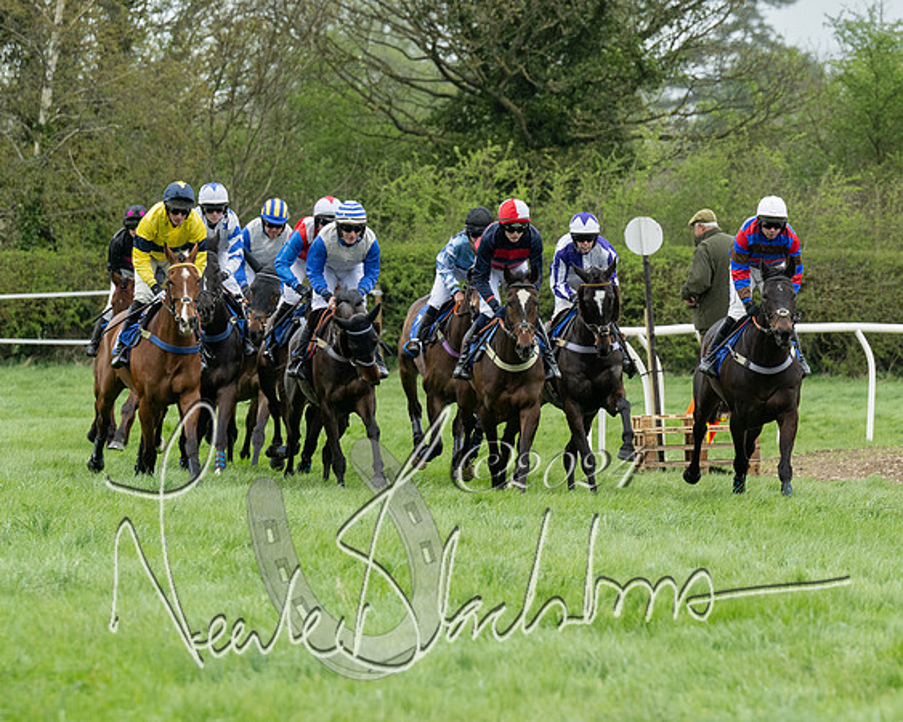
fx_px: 9688
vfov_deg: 4.3
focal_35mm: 363
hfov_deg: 5.3
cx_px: 580
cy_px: 396
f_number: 5
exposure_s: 1/800
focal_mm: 180
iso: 400
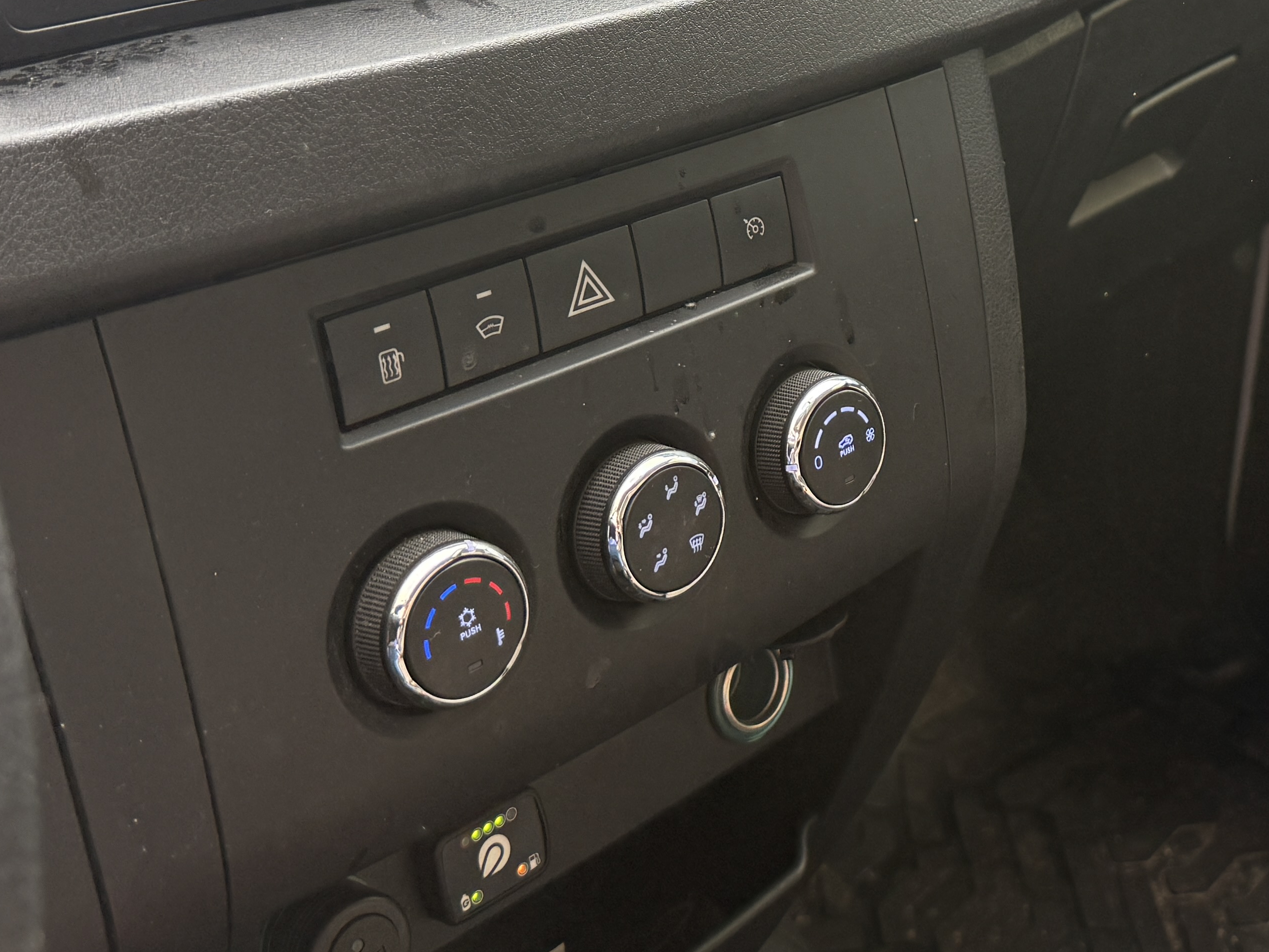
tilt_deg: -18.9
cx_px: 1054
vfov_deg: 26.4
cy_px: 146
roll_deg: -7.5
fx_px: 1980
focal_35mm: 54
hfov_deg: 34.2
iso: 100
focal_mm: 6.76
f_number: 1.78
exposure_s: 1/243
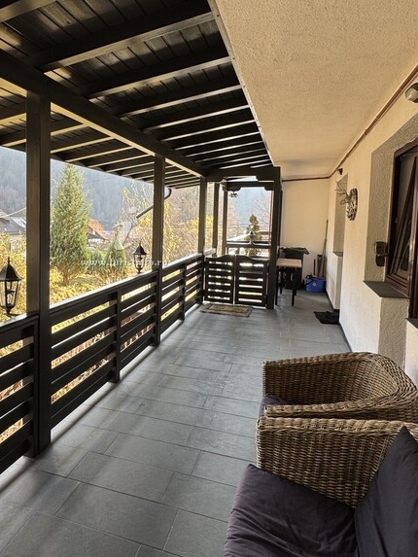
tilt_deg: -4.2
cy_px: 244
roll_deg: -0.6
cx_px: 133
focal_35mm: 25
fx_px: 402
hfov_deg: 53.6
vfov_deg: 69.1
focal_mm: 2.22
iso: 64
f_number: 2.2
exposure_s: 1/99
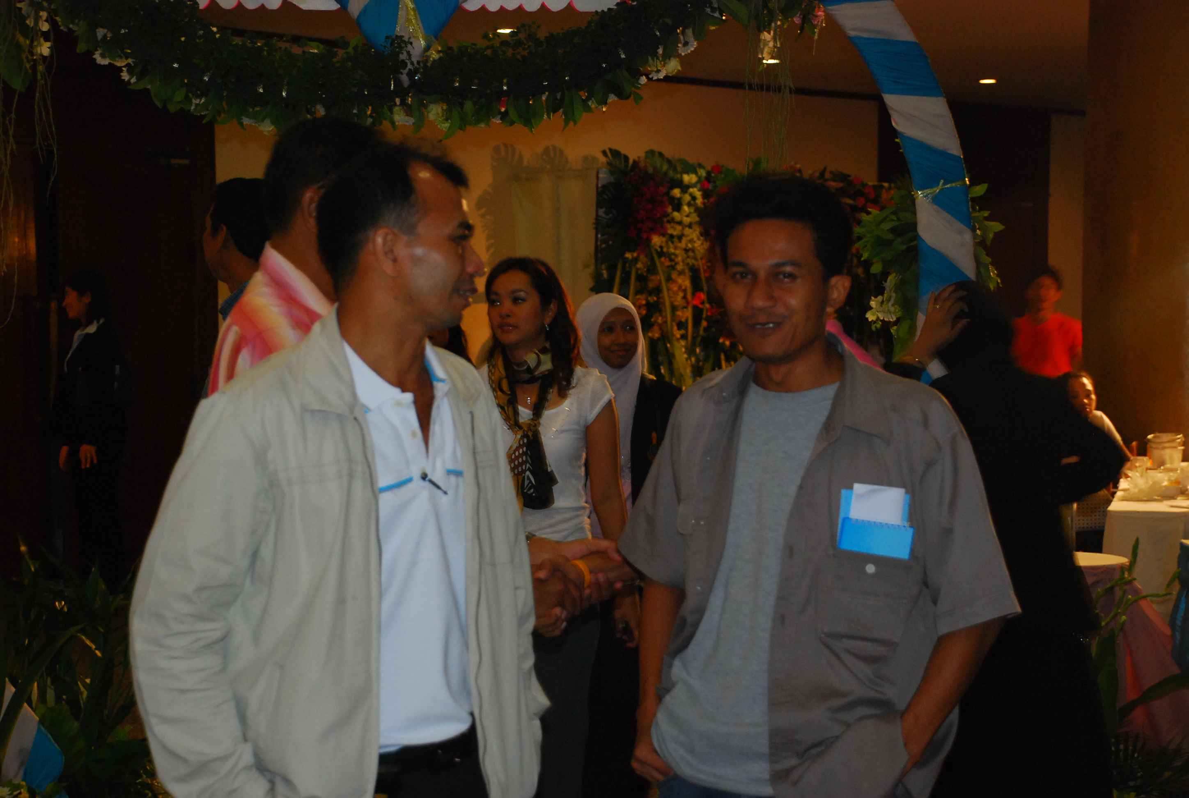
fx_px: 2581
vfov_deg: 17.6
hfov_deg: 25.9
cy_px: 399
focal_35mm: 78
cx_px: 594
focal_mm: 52
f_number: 5
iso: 640
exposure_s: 1/15
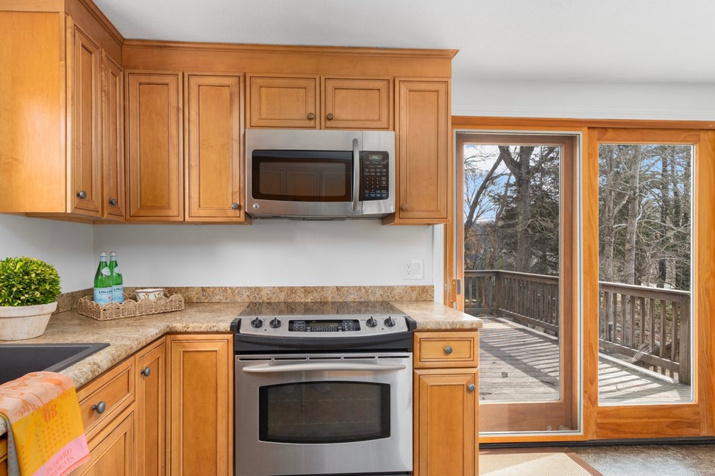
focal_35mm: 19
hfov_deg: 86.7
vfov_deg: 64.4
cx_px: 324
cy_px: 259
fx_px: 377
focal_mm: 17
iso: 640
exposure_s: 1/60
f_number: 7.1
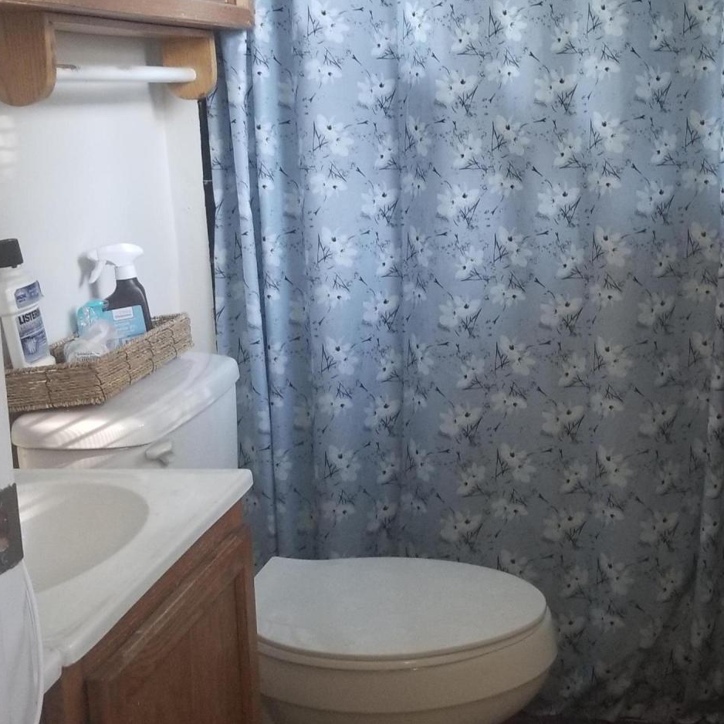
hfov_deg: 34.3
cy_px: 313
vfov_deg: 34.6
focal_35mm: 49
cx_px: 489
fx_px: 1159
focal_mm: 4.25
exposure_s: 1/40
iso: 200
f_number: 1.7
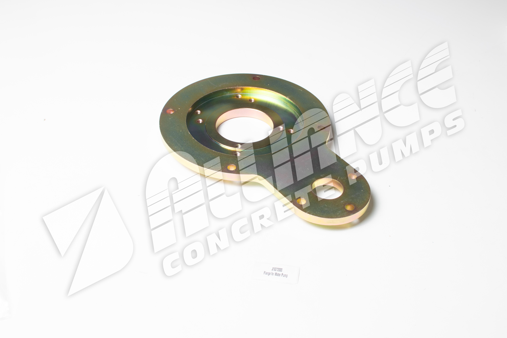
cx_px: 254
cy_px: 169
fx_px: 739
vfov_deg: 25.8
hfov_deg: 37.9
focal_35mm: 52
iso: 100
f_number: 11
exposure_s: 1/125
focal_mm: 35
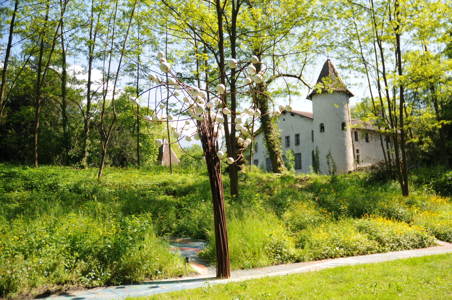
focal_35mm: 33
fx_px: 414
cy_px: 150
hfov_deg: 57.3
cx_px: 226
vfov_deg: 39.9
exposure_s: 1/640
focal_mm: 22
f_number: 3.5
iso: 200
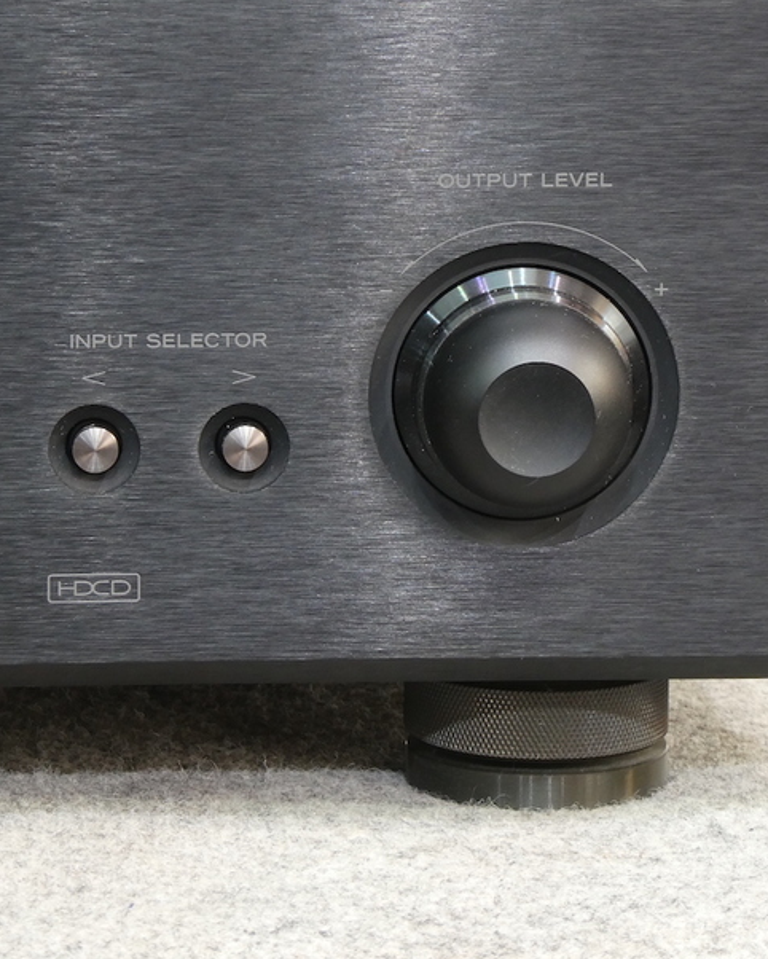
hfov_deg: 8.6
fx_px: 5083
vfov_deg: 10.8
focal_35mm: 179
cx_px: 220
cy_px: 390
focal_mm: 20.6
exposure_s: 1/5
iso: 200
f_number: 5.1
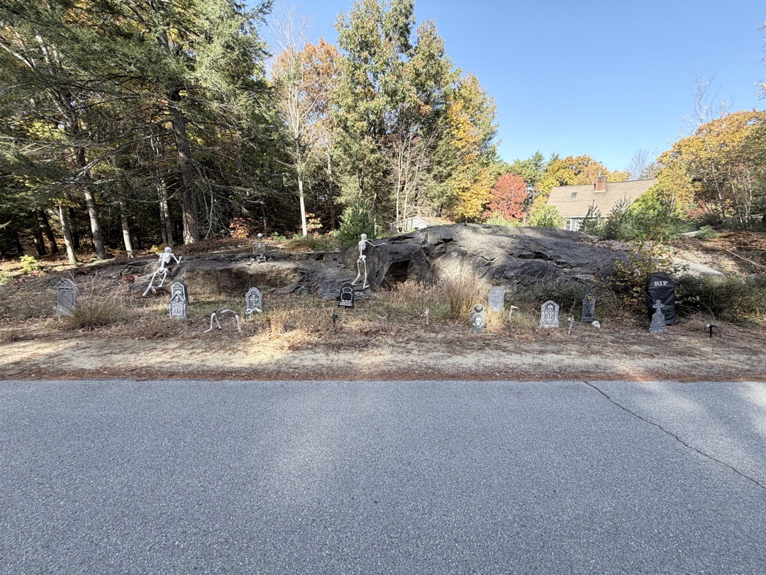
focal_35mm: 14
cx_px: 383
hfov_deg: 102.1
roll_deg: +0.3
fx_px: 310
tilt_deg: -11.2
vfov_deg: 85.7
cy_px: 288
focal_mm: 2.22
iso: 50
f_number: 2.2
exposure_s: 1/290
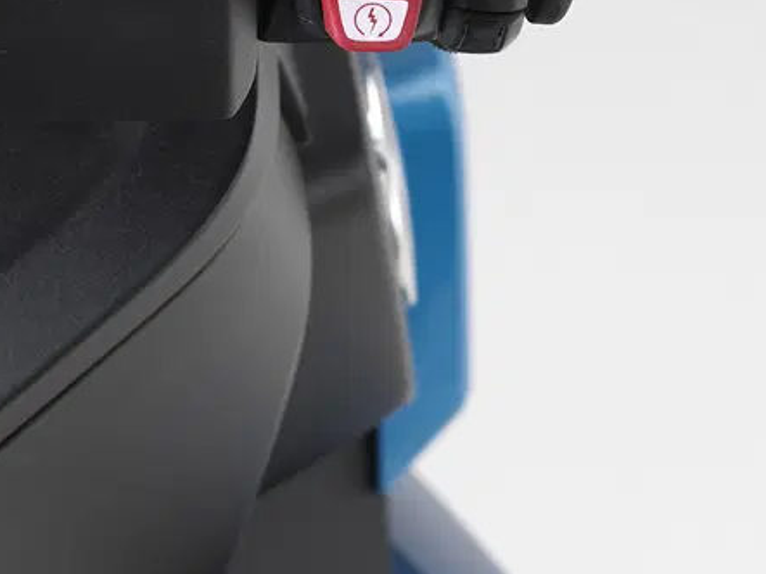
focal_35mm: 211
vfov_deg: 7.0
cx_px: 629
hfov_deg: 9.4
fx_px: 4668
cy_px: -167
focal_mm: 100
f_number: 13
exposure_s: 1/180
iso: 100
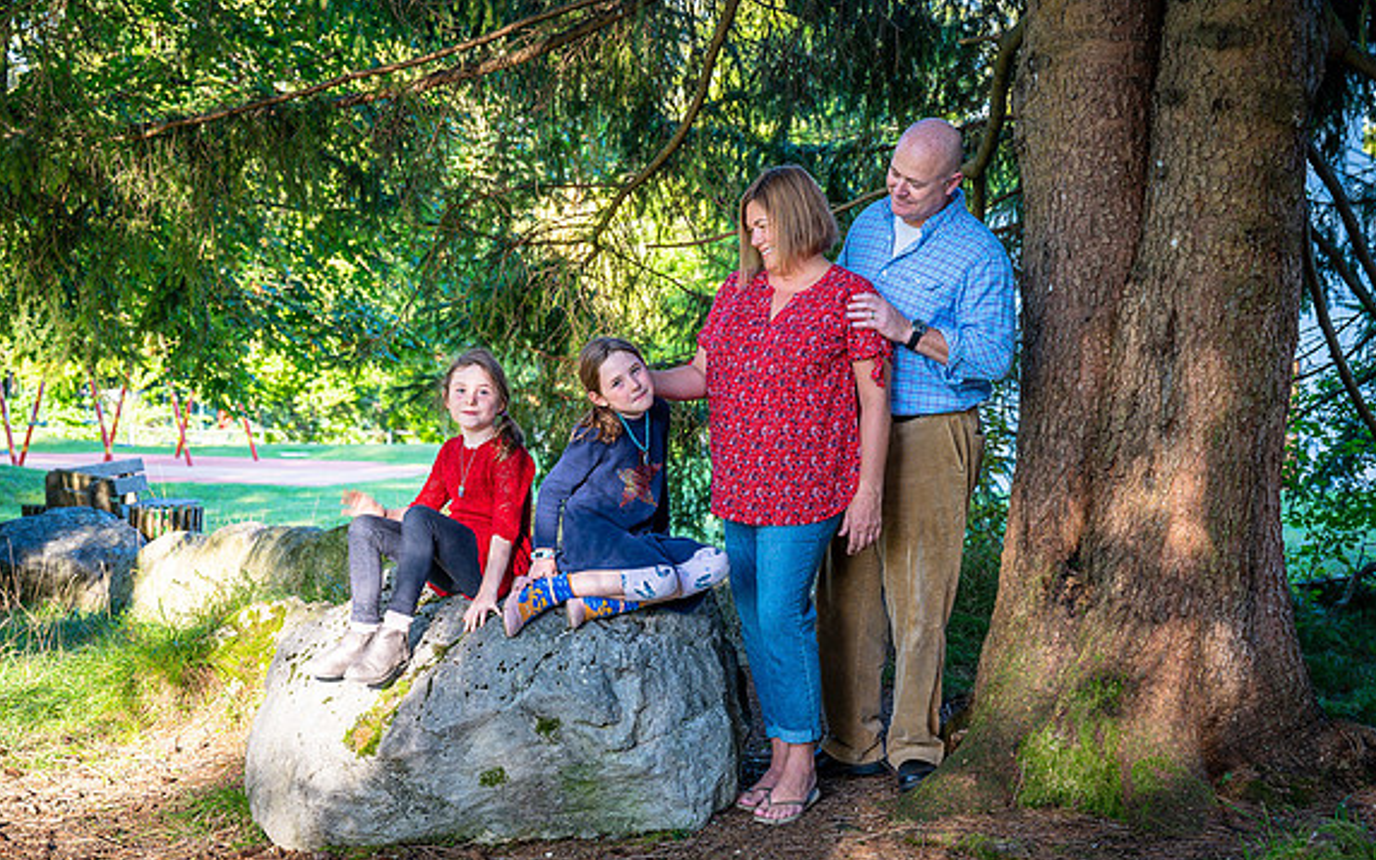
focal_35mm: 60
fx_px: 2250
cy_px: 507
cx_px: 706
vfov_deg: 21.6
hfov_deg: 34.0
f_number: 5
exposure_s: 1/100
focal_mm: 51
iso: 200
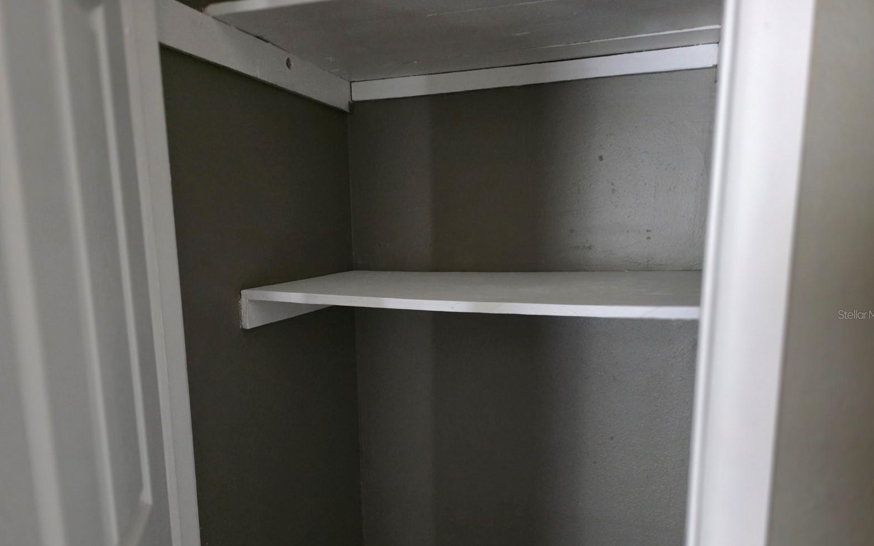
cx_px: 443
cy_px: 314
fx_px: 595
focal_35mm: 25
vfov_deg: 49.1
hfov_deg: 72.5
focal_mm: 6.3
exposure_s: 1/60
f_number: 1.7
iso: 1600
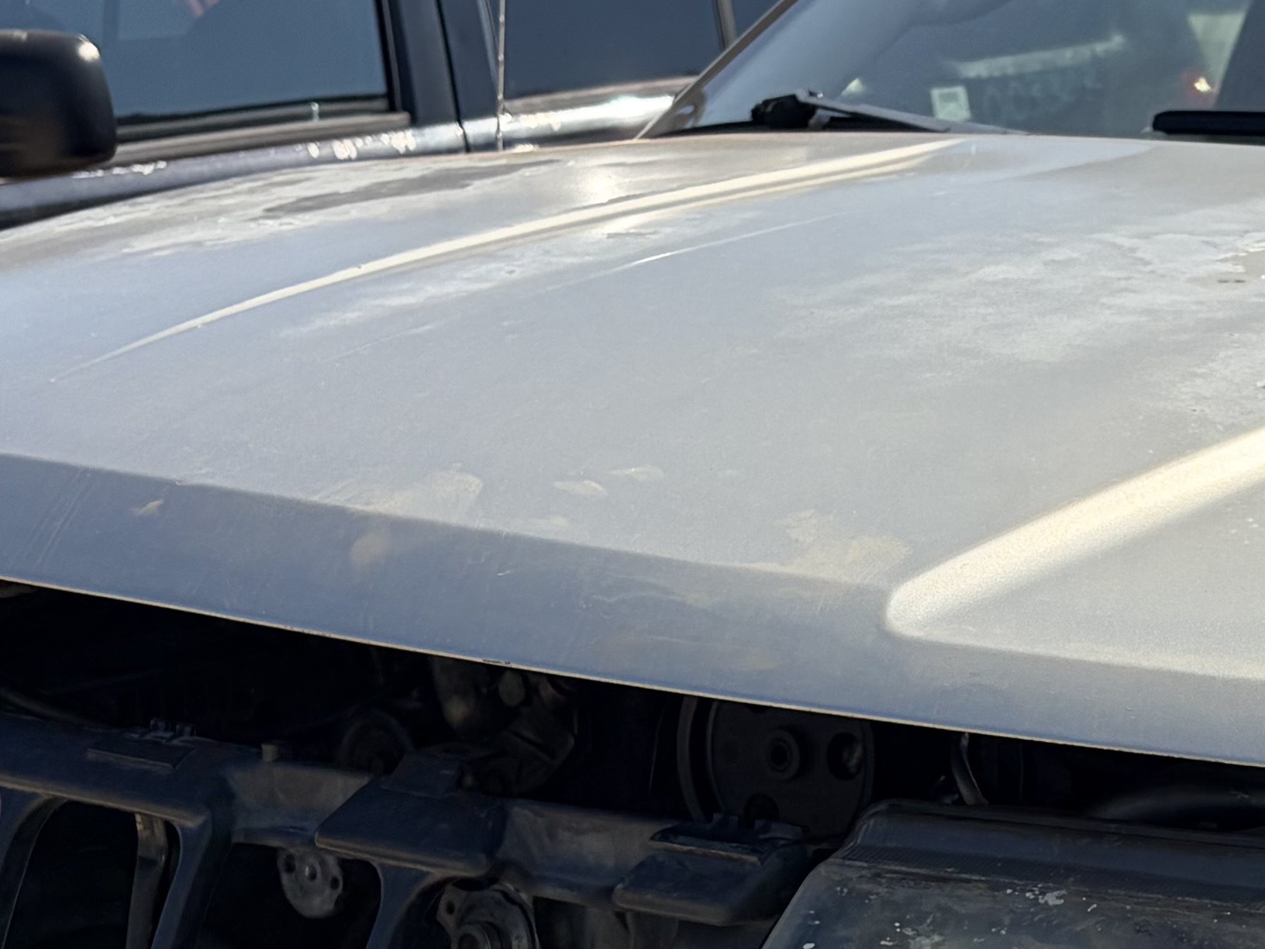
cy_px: 870
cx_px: 1132
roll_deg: +1.5
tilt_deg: -14.9
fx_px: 3325
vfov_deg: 16.0
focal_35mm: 91
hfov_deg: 21.1
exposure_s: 1/4065
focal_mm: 5.96
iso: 64
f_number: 1.6
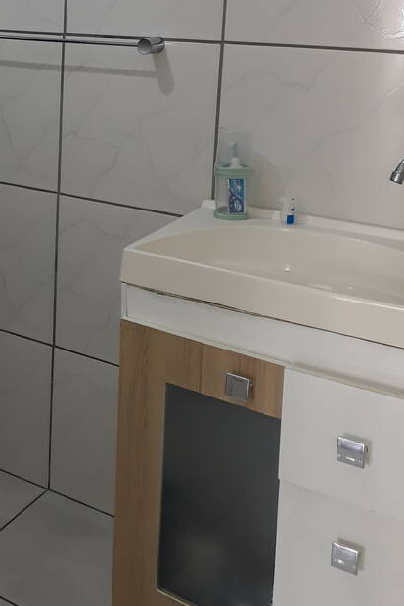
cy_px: 121
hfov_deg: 26.3
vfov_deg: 38.8
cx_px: 15
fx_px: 824
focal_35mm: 49
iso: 64
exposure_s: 1/33
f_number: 1.9
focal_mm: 3.6
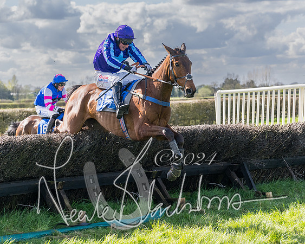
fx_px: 948
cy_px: 121
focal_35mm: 105
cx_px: 162
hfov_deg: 18.3
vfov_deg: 14.6
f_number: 4
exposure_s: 1/2000
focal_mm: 70
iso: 400
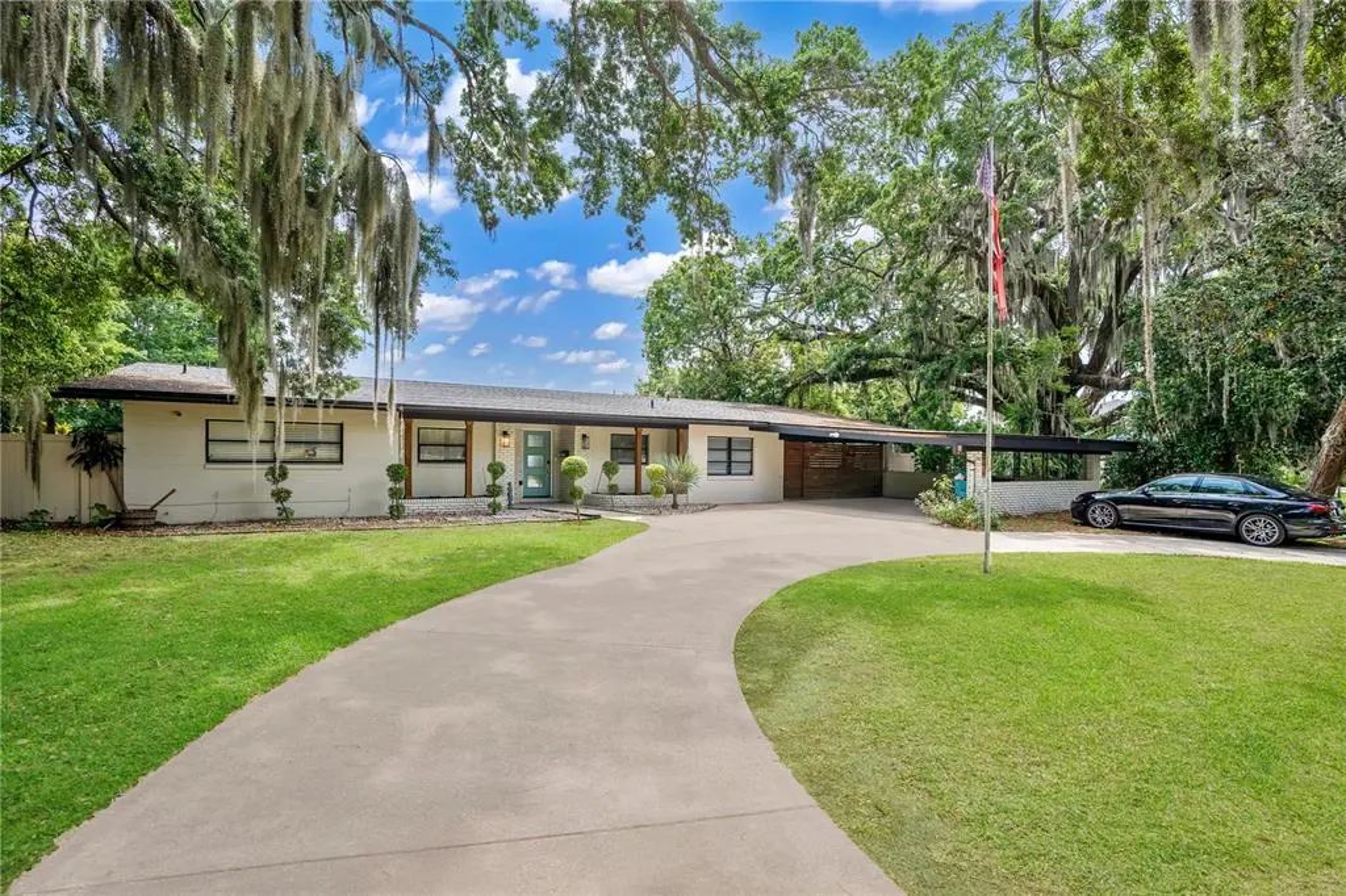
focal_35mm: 16
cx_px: 673
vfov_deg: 73.7
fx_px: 598
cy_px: 448
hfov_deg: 96.8
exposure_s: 1/320
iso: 100
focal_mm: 16
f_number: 5
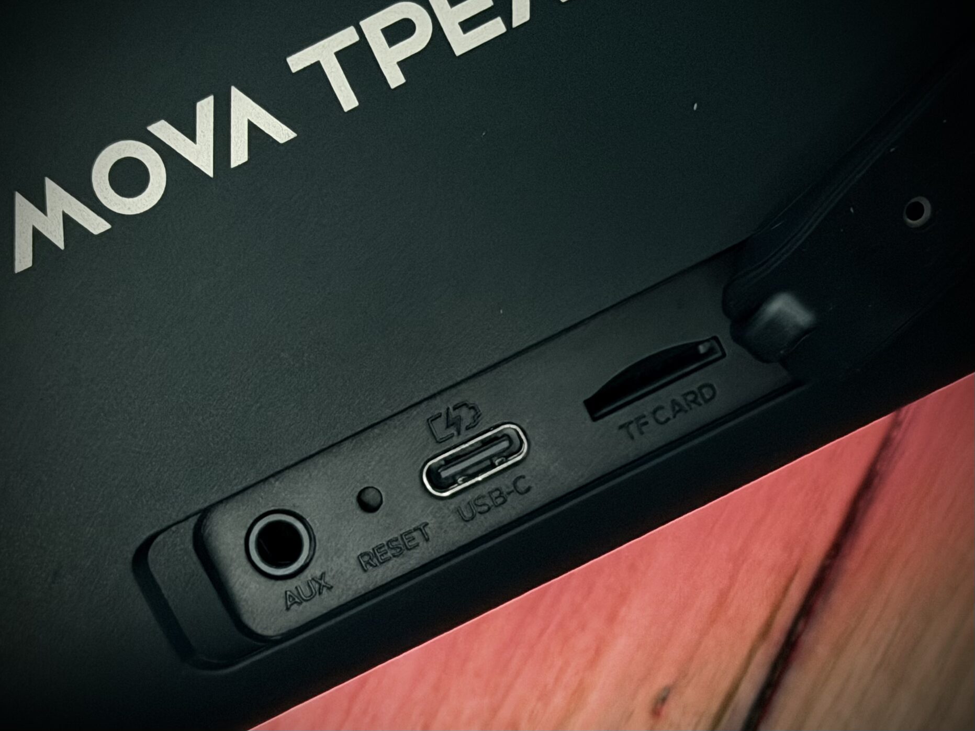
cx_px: 488
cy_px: 366
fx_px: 1352
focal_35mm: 48
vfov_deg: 30.3
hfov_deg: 39.7
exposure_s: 1/30
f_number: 1.78
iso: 640
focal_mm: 6.76
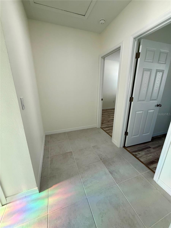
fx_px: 92
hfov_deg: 85.7
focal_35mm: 14
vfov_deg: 102.1
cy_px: 114
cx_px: 86
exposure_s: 1/120
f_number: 2.2
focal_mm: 2.22
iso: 125
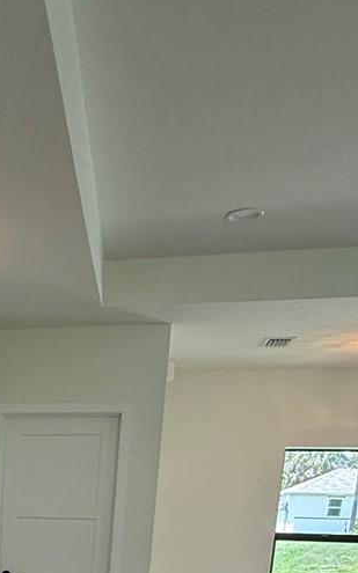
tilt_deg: -14.3
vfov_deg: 34.0
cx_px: -49
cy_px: 682
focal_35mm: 48
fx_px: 750
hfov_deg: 24.8
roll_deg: -2.0
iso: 200
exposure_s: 1/120
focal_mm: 2.22
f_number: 2.2
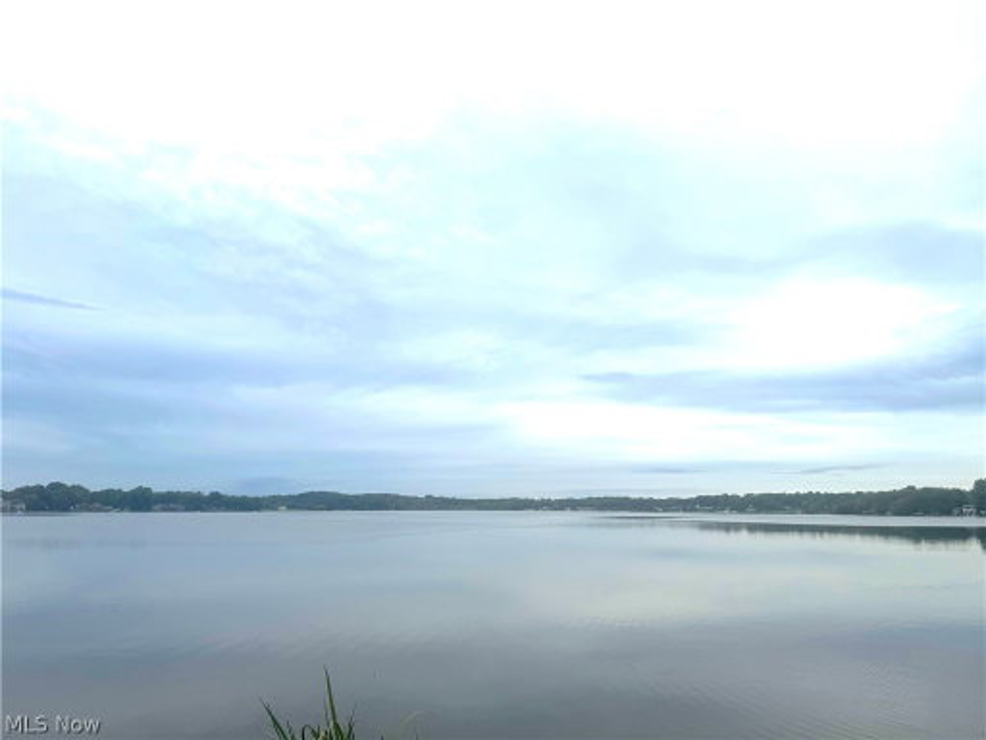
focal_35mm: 24
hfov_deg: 71.6
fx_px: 684
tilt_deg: +11.1
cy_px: 370
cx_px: 493
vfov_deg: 56.8
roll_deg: -0.3
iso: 80
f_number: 1.78
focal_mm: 6.76
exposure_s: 1/9009
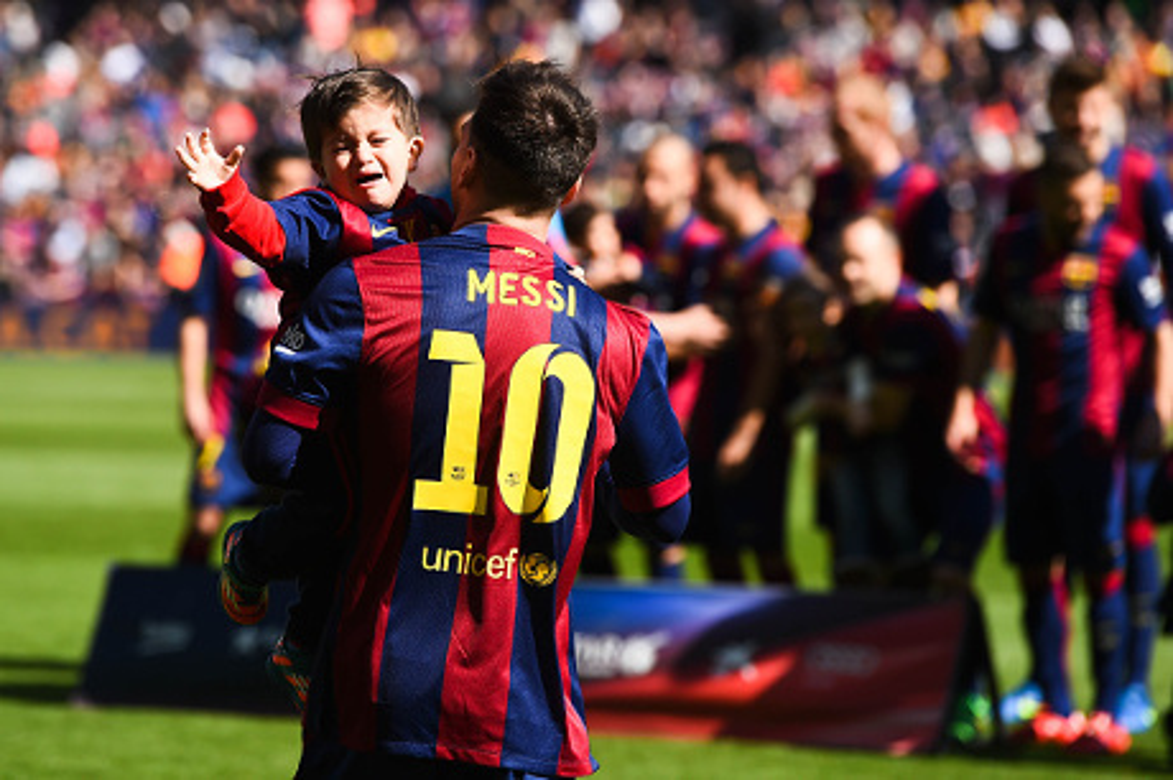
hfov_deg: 11.4
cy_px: 390
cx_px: 586
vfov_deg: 7.6
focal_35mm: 180
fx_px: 5861
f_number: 4
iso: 320
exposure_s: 1/3200
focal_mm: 180
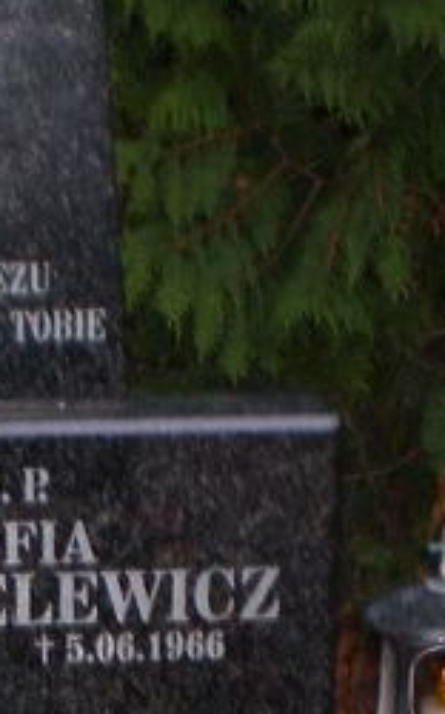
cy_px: 757
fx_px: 2370
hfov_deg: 10.6
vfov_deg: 16.7
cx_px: -83
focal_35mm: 122
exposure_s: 1/30
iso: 125
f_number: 3.1
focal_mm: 6.3
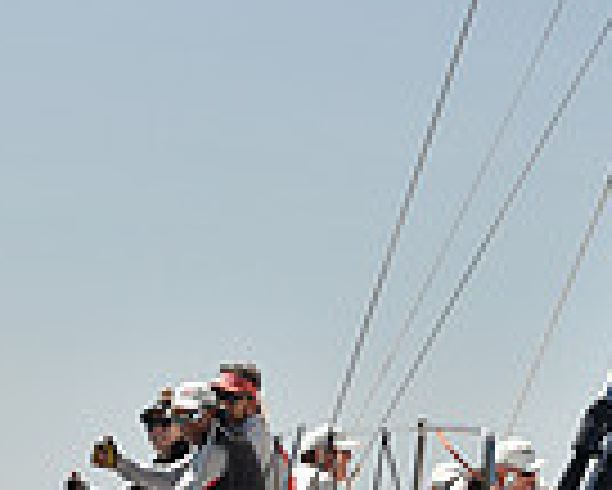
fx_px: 6906
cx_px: 338
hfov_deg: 5.1
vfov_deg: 4.1
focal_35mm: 381
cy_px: 663
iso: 250
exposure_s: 1/1600
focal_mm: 95
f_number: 2.8
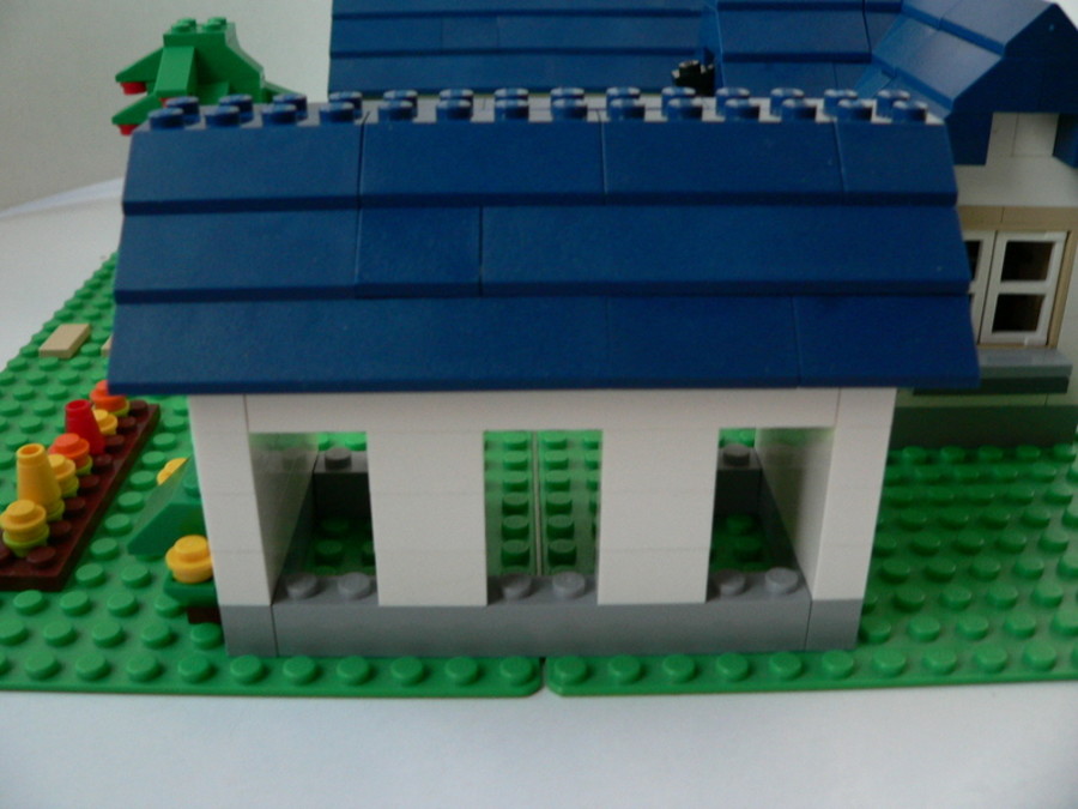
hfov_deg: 51.4
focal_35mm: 36
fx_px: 1121
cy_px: 404
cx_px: 539
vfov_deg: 39.7
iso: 200
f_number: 2.8
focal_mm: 6
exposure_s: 1/20
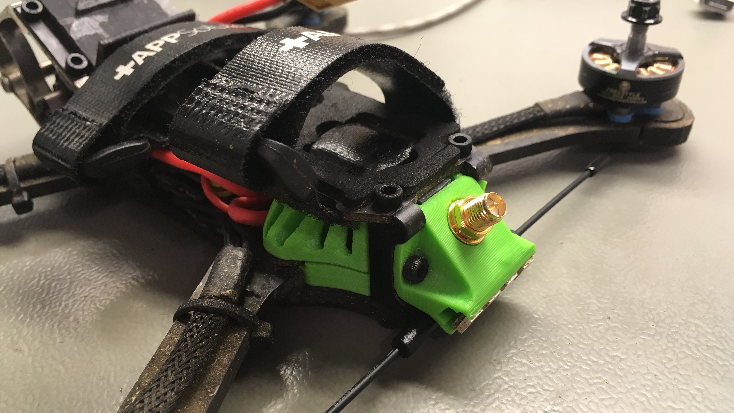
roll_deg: +2.4
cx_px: 370
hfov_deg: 61.0
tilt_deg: -34.2
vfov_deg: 36.7
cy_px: 195
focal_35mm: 32
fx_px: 623
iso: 64
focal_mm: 4.15
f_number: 2.2
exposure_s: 1/33
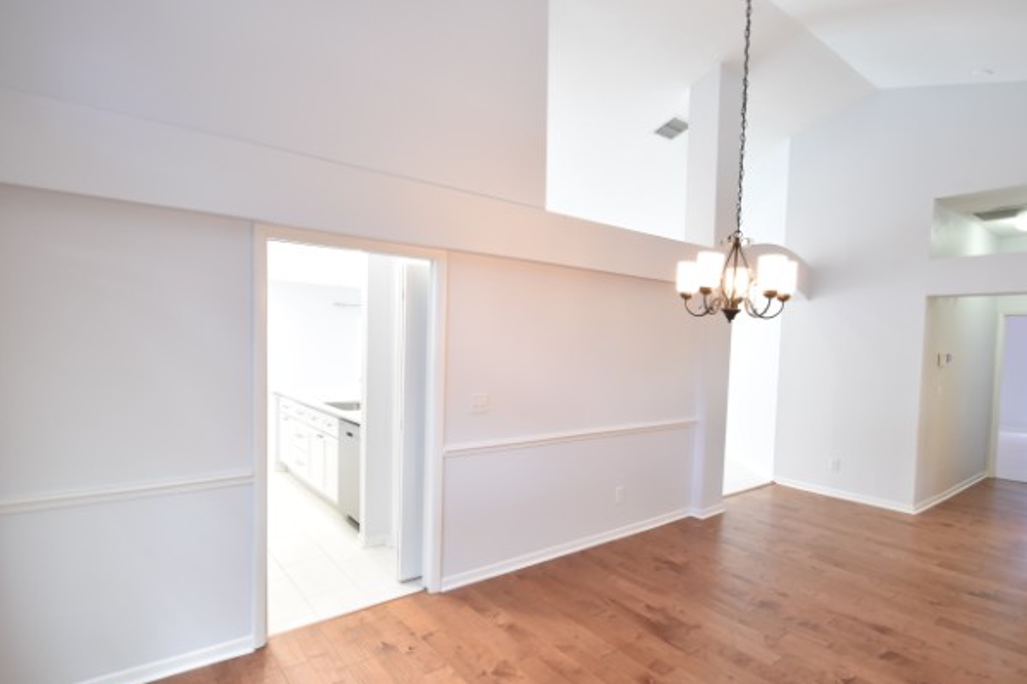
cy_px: 366
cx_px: 575
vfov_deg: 67.3
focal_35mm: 18
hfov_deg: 89.6
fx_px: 513
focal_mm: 10
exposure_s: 1/45
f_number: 3.5
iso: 800
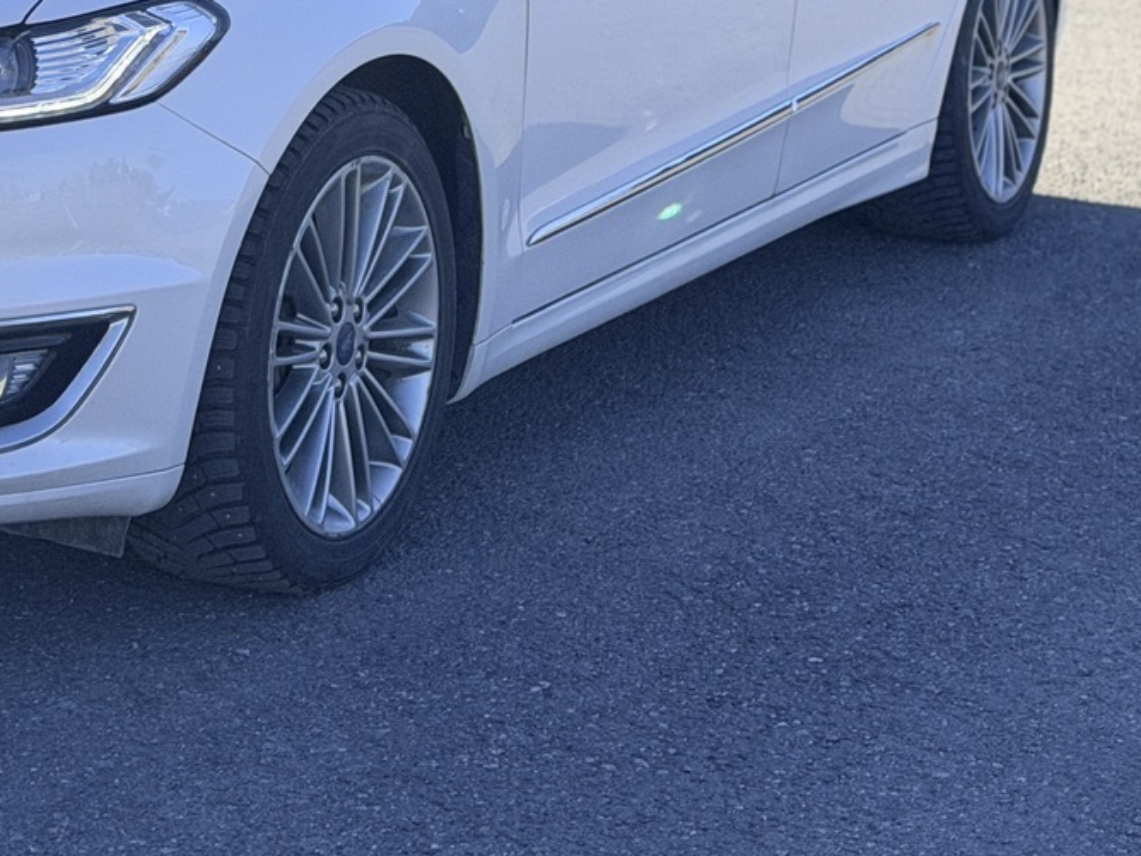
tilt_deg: -6.6
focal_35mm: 115
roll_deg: -1.5
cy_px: -111
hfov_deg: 17.0
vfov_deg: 12.6
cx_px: 186
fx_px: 3791
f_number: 1.78
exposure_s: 1/4098
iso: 100
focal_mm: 6.76
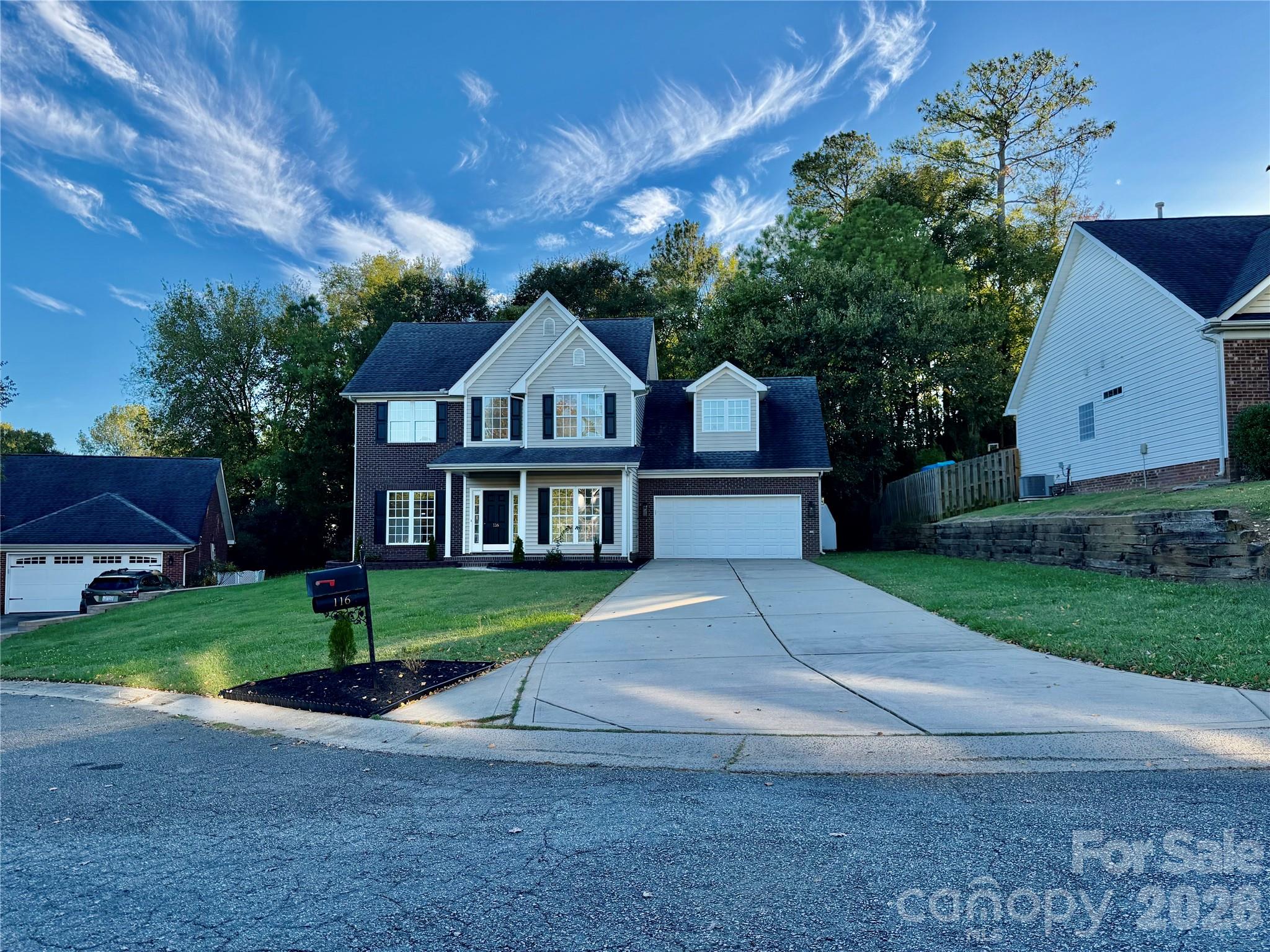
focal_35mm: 24
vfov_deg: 56.8
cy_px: 476
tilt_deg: +3.5
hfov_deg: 71.6
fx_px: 881
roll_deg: +0.0
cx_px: 635
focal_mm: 6.76
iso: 100
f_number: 1.78
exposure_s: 1/1855
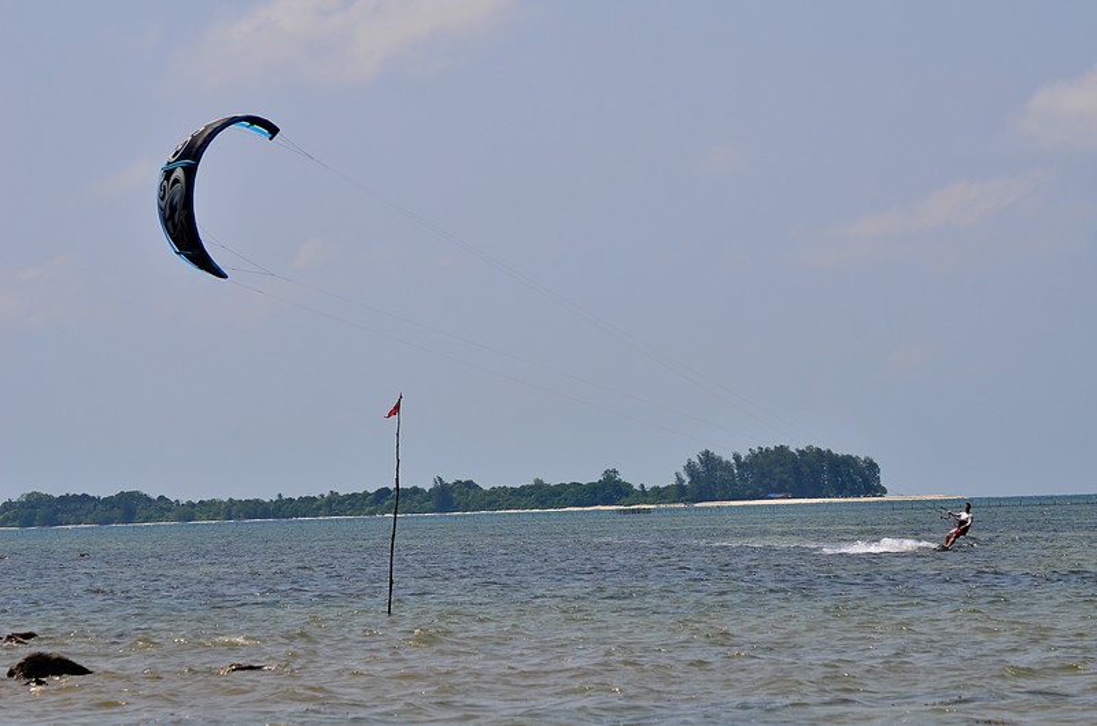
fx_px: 4653
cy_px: 363
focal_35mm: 153
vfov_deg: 8.9
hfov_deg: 13.4
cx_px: 548
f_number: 8
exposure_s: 1/500
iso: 100
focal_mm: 102
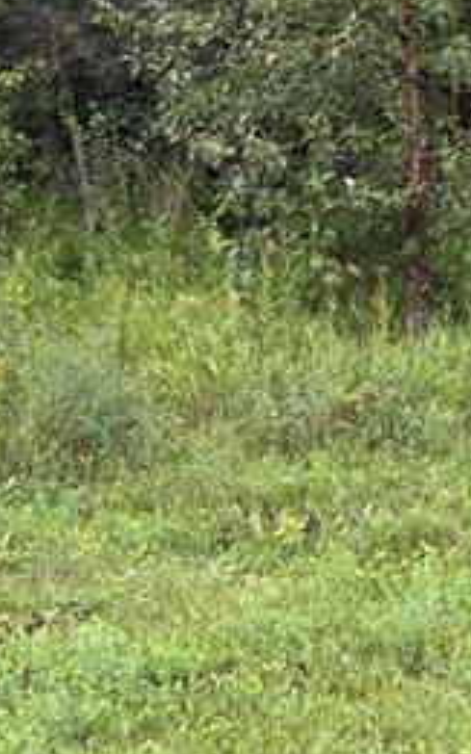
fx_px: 2219
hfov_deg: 11.7
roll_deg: +1.1
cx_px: 633
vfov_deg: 18.9
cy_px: 69
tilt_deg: -1.6
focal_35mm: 108
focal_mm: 5.96
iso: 64
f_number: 1.6
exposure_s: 1/747
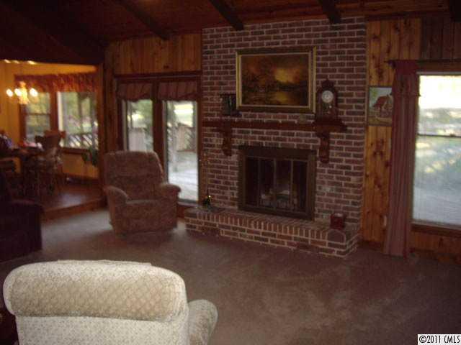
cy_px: 172
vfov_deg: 37.7
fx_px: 506
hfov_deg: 49.0
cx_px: 230
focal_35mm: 38
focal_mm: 6.2
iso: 200
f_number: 2.7
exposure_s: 1/40
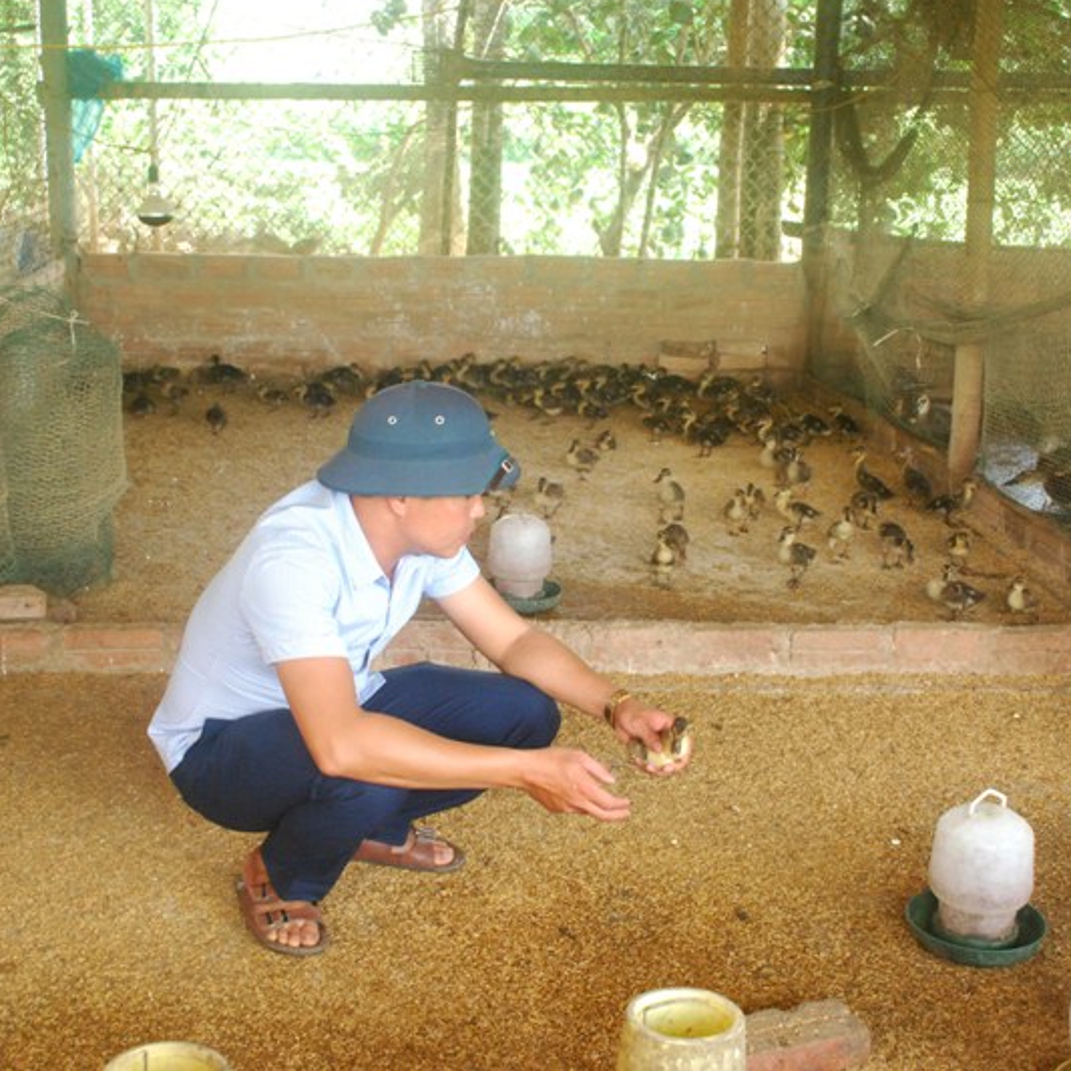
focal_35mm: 46
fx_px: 1610
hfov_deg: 36.8
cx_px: 547
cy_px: 534
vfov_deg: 36.8
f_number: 8
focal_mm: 24
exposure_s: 1/60
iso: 1250
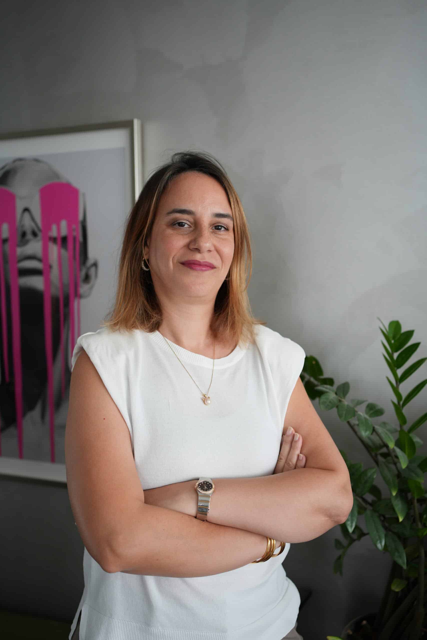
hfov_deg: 37.9
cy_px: 320
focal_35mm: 35
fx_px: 623
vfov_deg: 54.4
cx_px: 214
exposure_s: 1/80
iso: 100
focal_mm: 35
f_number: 2.8
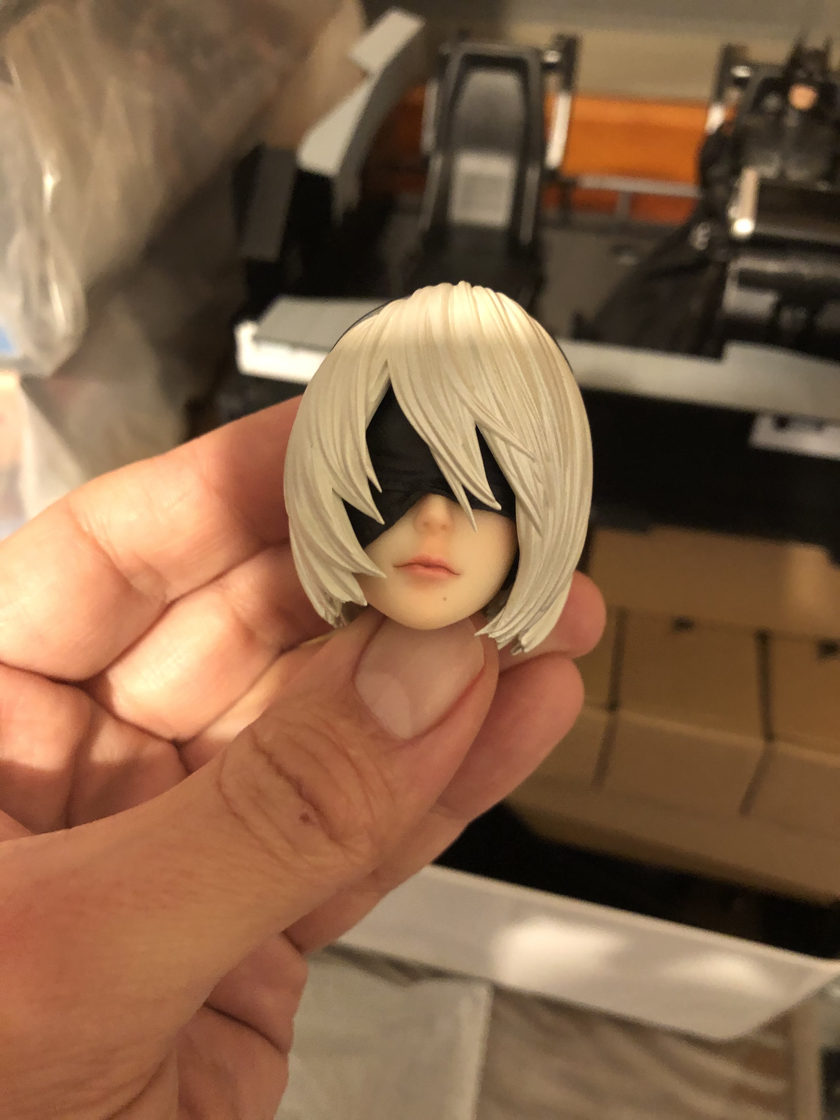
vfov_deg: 63.4
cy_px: 560
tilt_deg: -47.9
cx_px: 420
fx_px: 906
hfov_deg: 49.7
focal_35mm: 28
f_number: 1.8
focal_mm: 3.99
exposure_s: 1/4
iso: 100
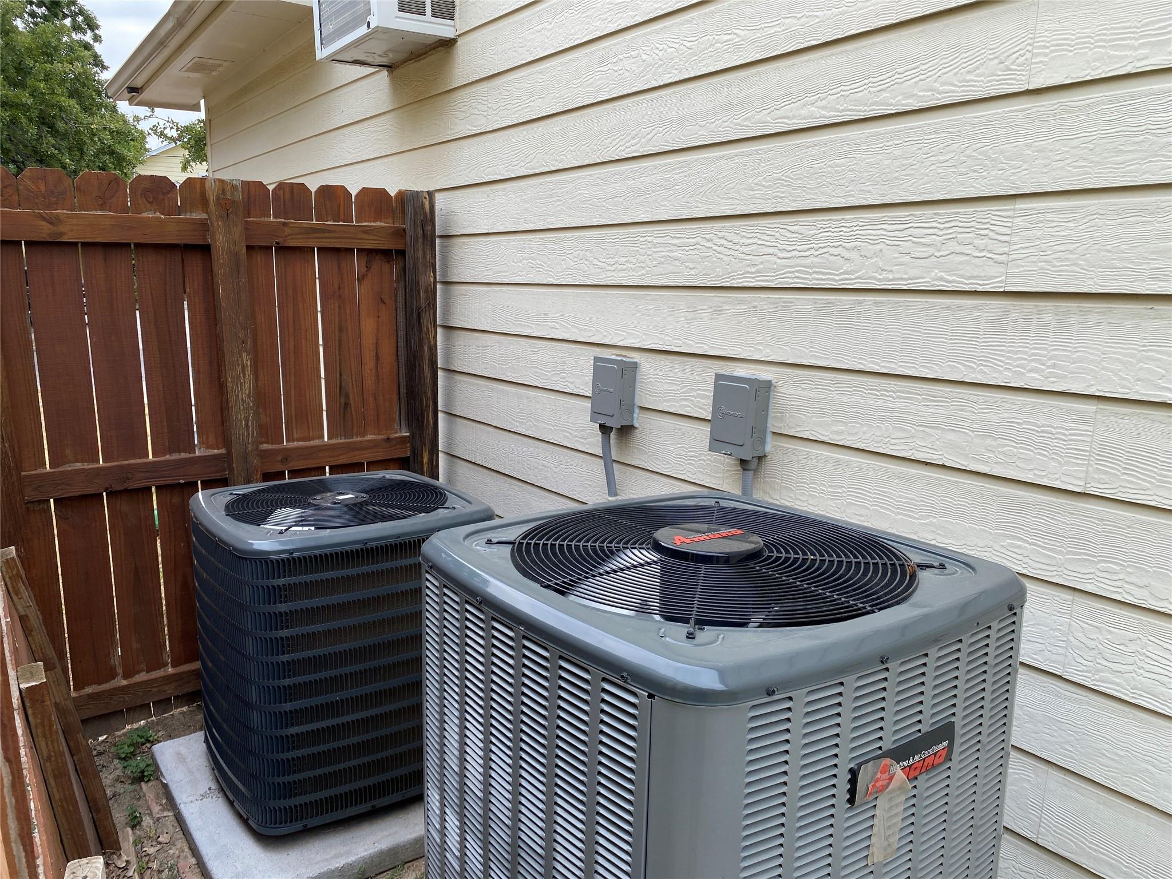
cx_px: 586
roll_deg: +0.1
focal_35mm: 26
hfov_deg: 67.3
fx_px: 880
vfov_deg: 53.1
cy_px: 440
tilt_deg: -12.2
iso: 32
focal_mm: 4.25
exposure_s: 1/711
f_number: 1.8
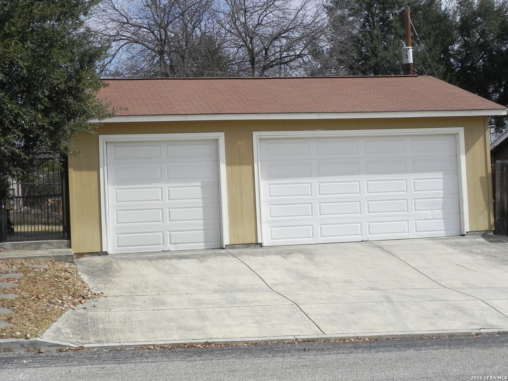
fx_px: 851
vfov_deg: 25.2
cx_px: 254
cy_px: 190
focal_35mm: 58
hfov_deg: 33.2
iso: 160
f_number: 8
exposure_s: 1/557
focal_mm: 10.3
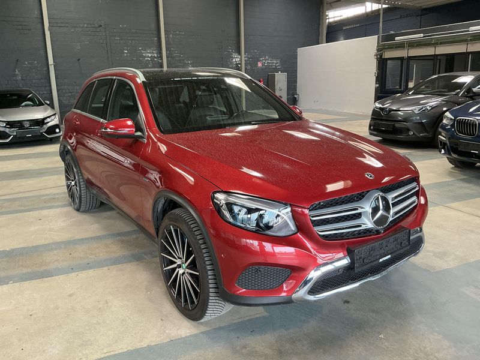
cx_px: 240
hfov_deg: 63.4
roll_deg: +2.6
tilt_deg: -12.0
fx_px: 388
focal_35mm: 28
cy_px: 180
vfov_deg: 49.7
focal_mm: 3
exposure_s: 1/74
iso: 64
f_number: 1.8
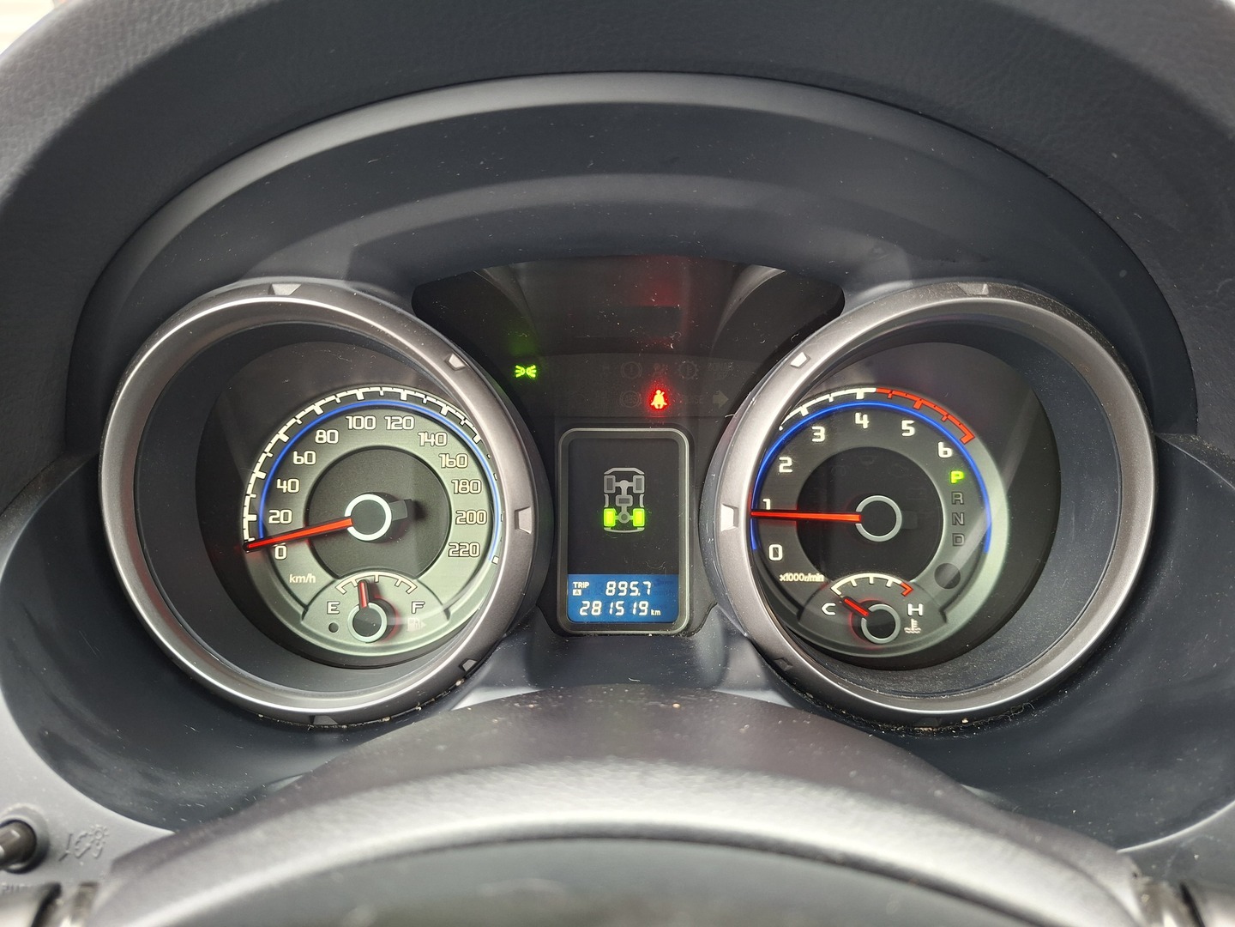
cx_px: 618
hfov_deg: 73.9
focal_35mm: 23
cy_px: 464
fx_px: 821
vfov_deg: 58.9
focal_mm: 5.54
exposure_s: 1/33
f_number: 1.8
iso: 320
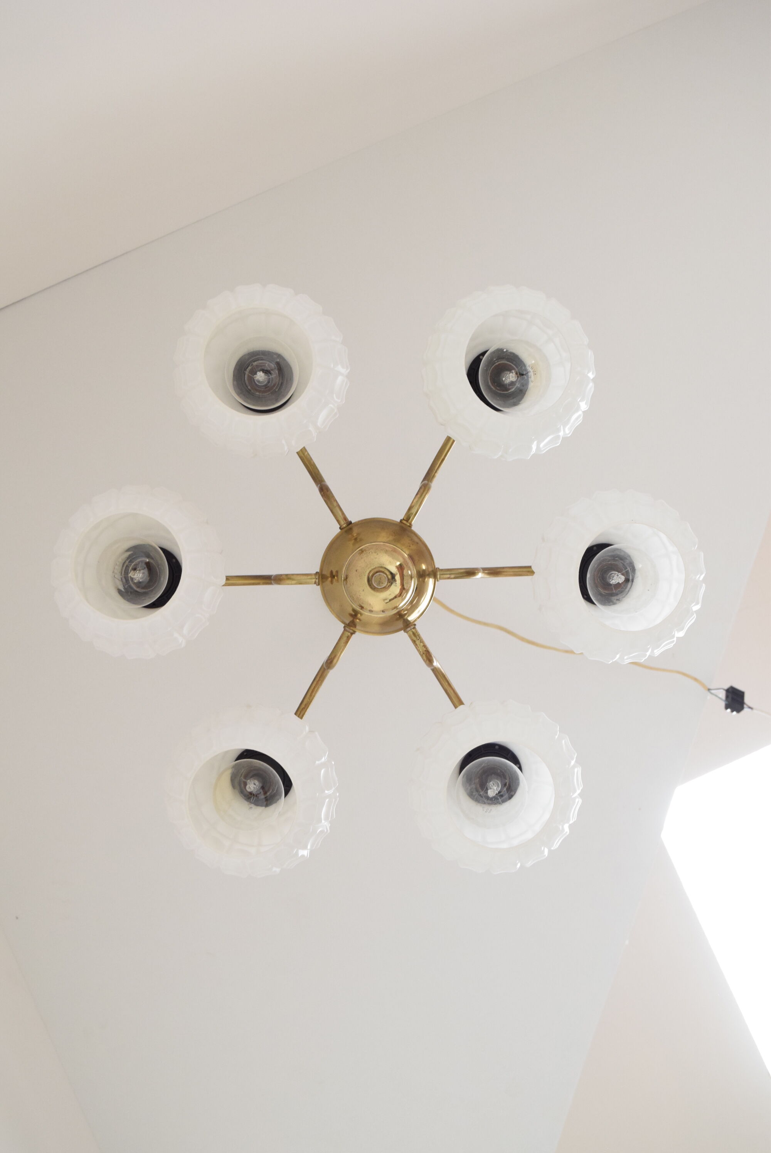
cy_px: 576
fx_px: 1539
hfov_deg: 28.1
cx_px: 386
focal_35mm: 48
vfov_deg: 41.1
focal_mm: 32
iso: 1600
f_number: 6.3
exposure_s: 1/160
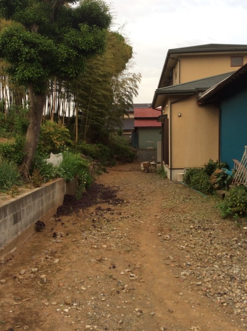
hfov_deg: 38.6
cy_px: 157
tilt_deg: -3.7
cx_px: 127
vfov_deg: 50.2
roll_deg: +1.8
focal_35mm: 37
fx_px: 353
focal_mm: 3.3
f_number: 2.4
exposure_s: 1/40
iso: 32
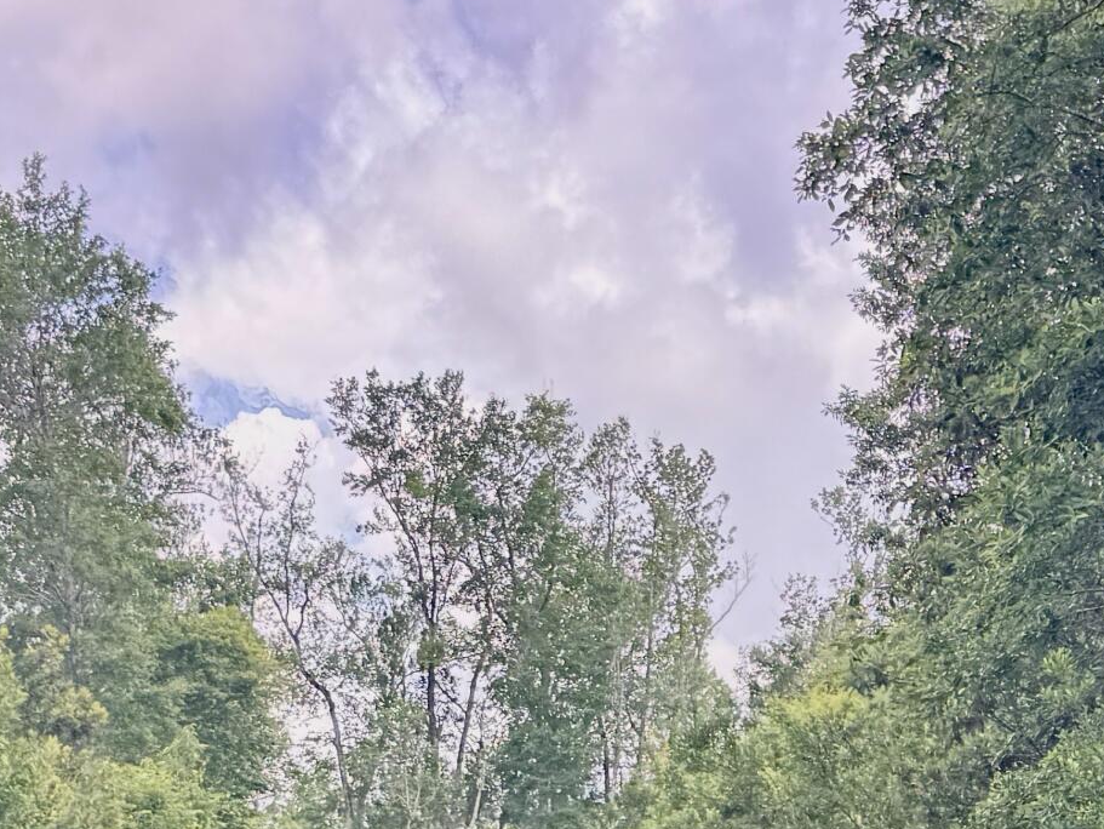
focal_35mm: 79
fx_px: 2521
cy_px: 1111
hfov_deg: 24.7
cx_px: 631
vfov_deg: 17.4
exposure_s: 1/524
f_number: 1.78
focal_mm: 6.76
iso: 80
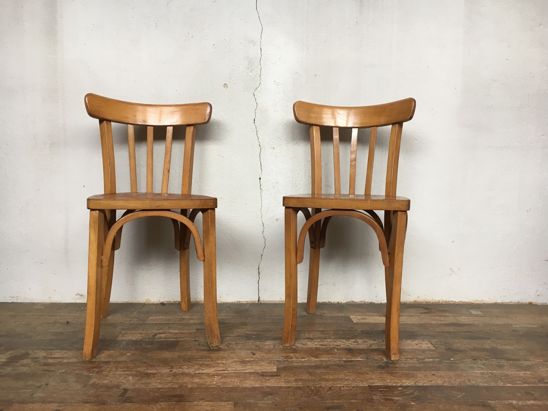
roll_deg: -0.5
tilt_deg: -4.7
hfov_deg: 61.7
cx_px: 274
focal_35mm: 29
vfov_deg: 48.2
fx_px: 459
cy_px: 206
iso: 32
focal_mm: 4.15
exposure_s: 1/33
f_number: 2.2
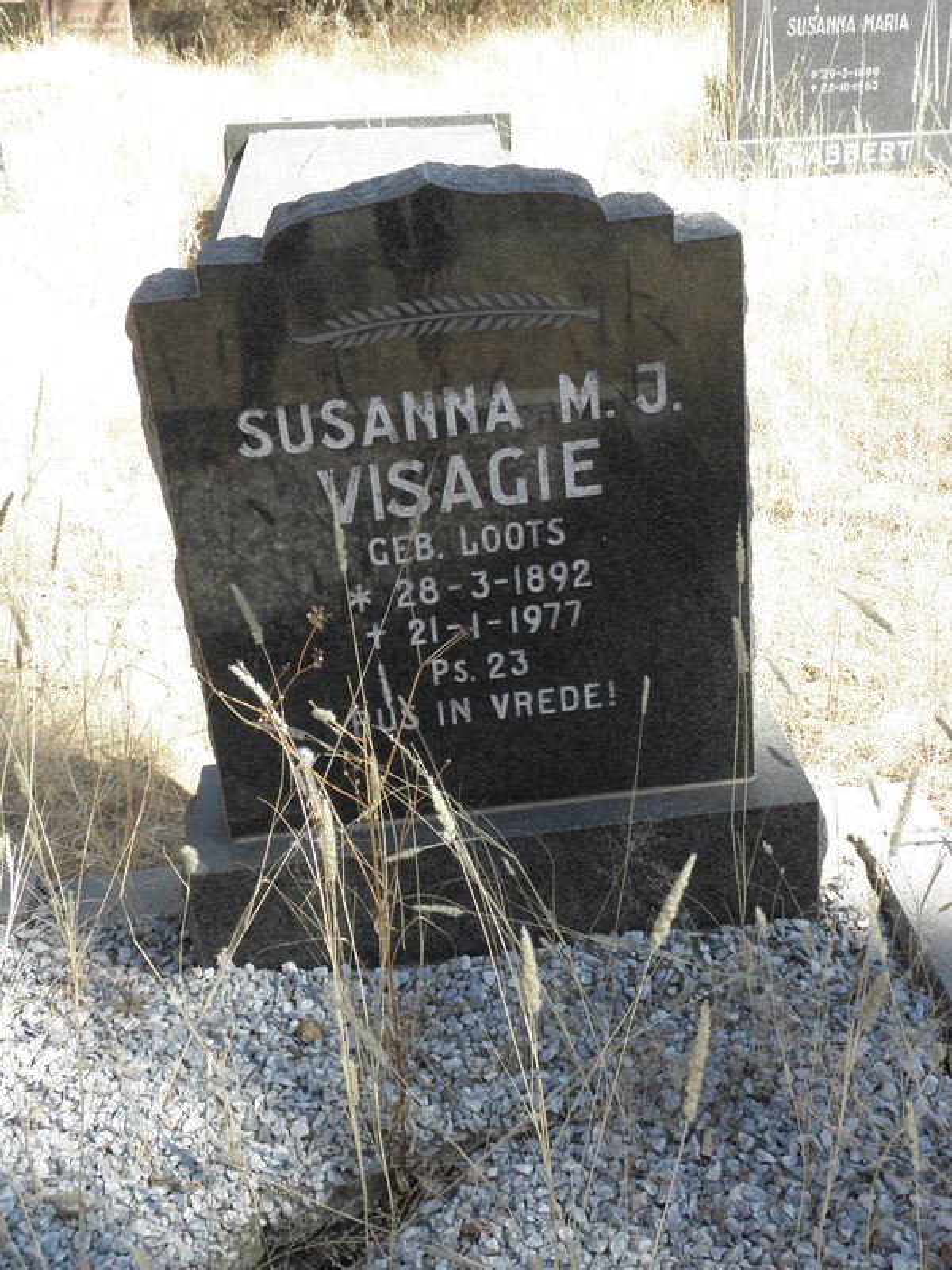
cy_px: 635
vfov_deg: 45.8
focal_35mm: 41
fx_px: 1503
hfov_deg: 35.1
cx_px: 476
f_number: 5.6
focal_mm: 7.31
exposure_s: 1/60
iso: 64
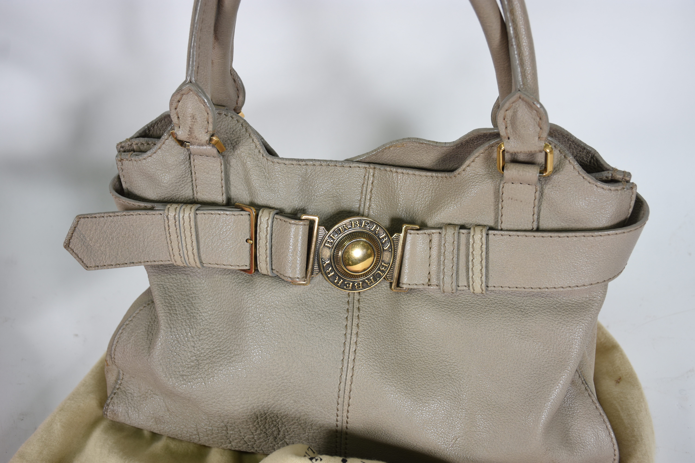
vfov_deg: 36.9
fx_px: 695
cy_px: 232
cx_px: 348
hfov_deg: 53.1
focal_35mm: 36
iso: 200
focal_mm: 24
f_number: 5
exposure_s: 1/60
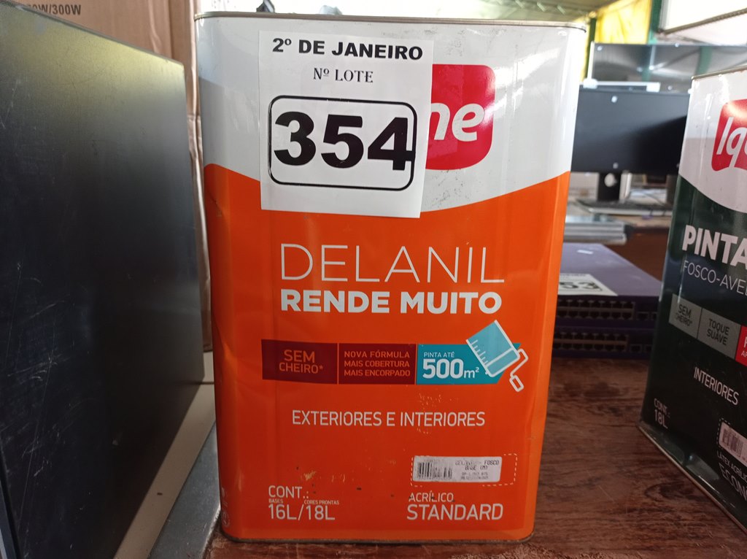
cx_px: 374
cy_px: 280
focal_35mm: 28
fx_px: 604
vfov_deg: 49.7
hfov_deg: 63.5
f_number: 1.79
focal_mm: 4.7
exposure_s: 1/30
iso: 445
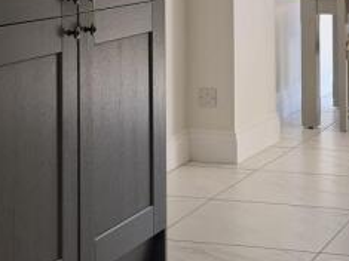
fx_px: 1199
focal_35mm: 119
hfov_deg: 16.5
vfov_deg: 12.2
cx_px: 210
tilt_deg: -1.2
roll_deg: +0.4
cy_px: -53
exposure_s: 1/687
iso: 64
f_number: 1.78
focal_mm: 6.76
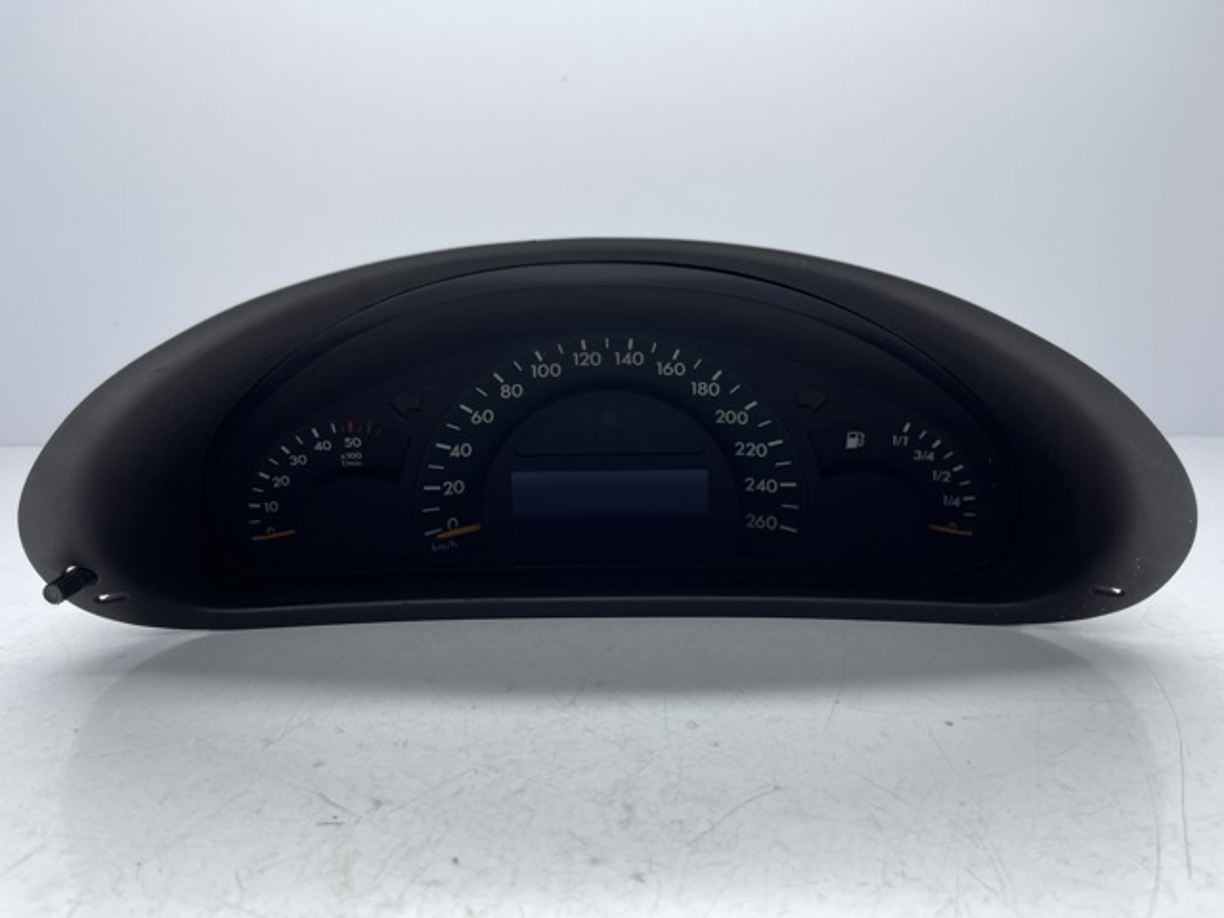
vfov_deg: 54.9
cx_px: 612
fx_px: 884
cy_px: 459
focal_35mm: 25
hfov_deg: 69.4
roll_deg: +1.1
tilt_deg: -12.5
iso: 32
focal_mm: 5.1
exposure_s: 1/283
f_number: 1.6
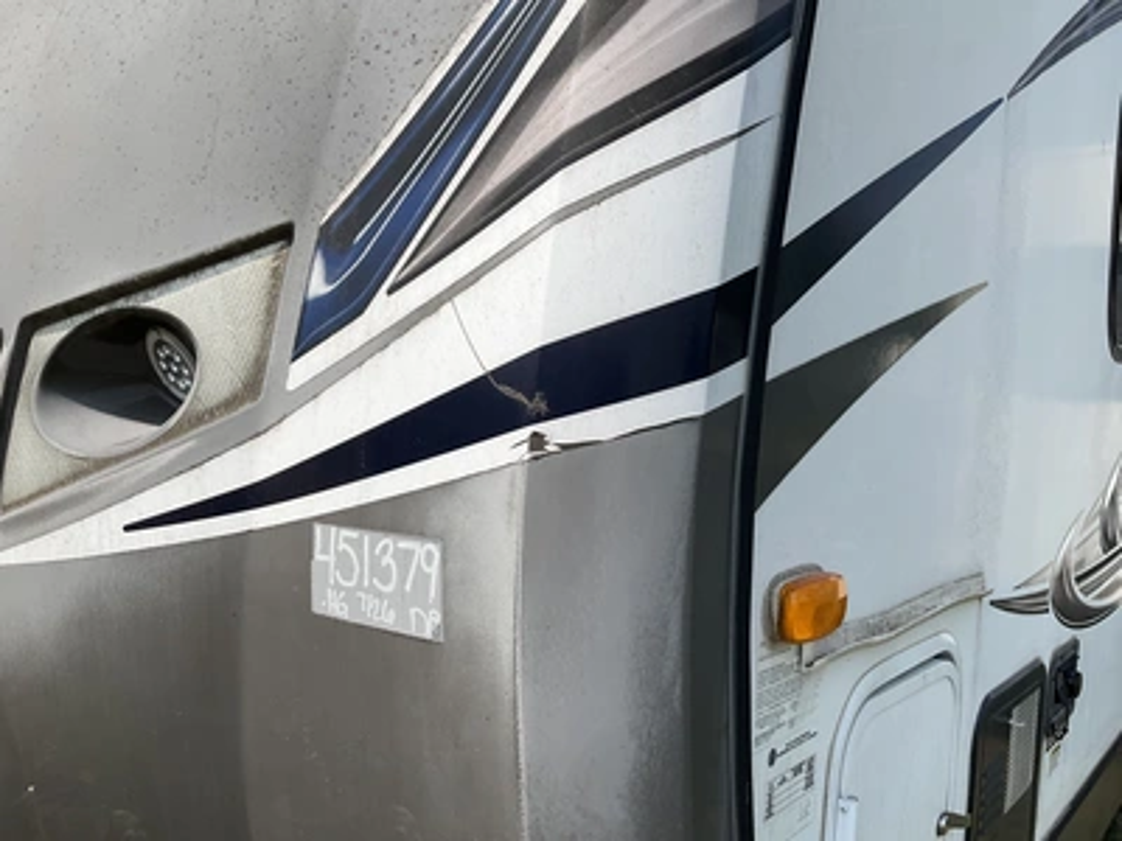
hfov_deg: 61.7
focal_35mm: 29
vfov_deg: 48.2
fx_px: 940
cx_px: 561
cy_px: 420
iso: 25
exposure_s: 1/2959
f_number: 1.8
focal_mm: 3
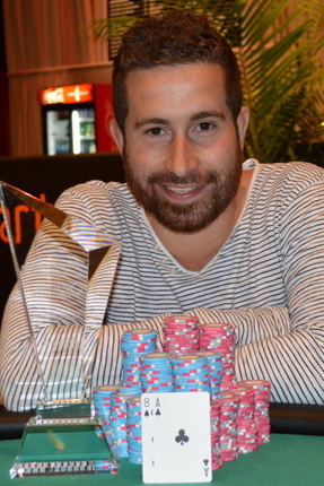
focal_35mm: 48
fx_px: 647
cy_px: 243
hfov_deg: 28.1
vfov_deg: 41.1
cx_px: 162
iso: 1250
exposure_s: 1/60
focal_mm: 32
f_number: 4.8
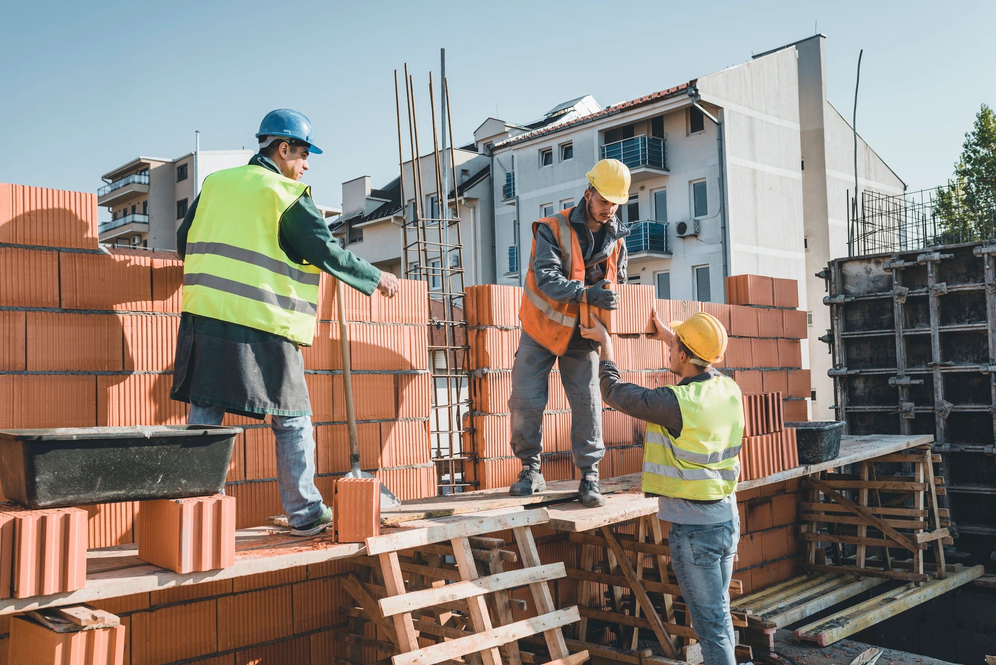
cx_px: 498
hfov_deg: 54.4
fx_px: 969
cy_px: 332
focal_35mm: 35
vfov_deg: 37.9
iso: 320
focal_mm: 35
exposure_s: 1/1000
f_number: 5.6
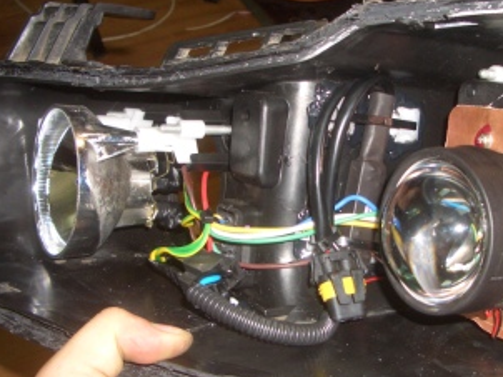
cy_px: 224
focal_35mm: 52
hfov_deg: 36.7
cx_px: 300
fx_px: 755
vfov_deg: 27.9
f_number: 2.6
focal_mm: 5.8
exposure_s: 1/60
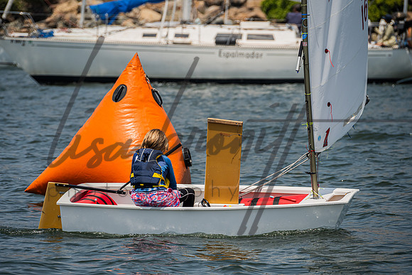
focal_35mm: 353
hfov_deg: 5.8
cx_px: 189
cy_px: 140
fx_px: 4040
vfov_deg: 3.9
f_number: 8
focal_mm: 300
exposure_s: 1/1600
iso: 320
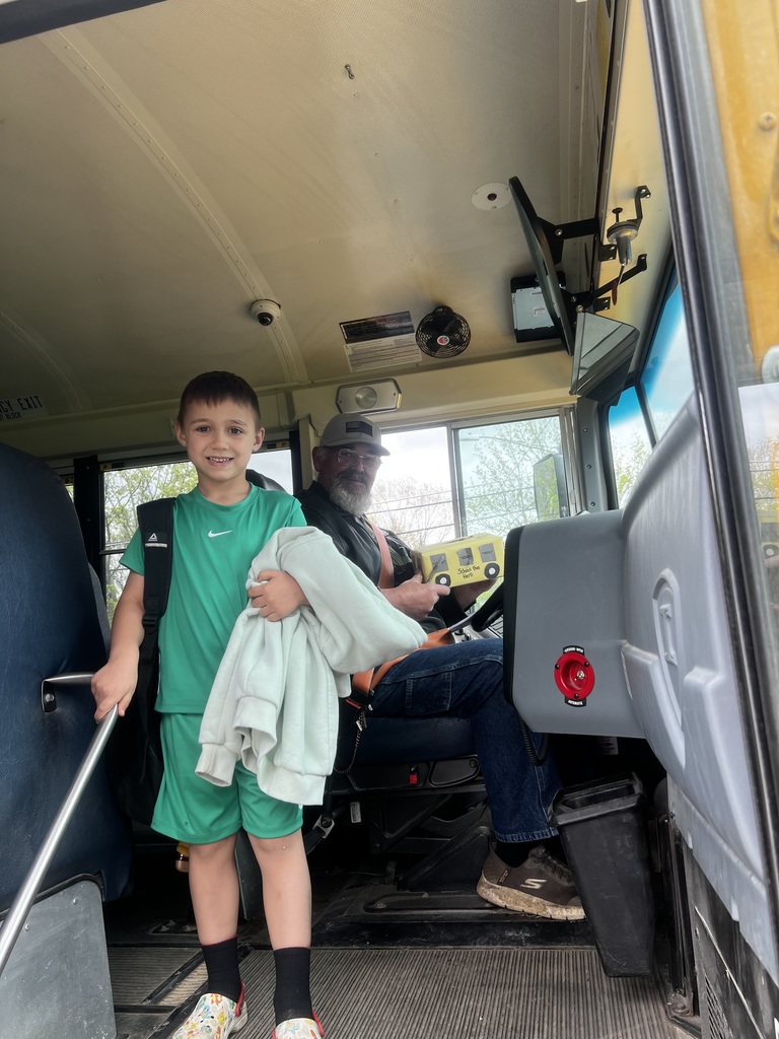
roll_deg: +2.7
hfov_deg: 53.1
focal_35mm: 26
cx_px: 390
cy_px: 520
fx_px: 780
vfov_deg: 67.3
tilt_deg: +9.6
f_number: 1.5
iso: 50
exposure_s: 1/439
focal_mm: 5.7
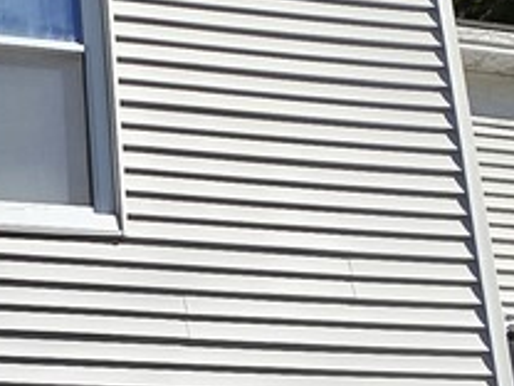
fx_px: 1336
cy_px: 275
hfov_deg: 21.4
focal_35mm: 90
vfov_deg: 16.4
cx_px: 84
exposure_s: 1/2066
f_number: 1.9
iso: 40
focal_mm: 2.2
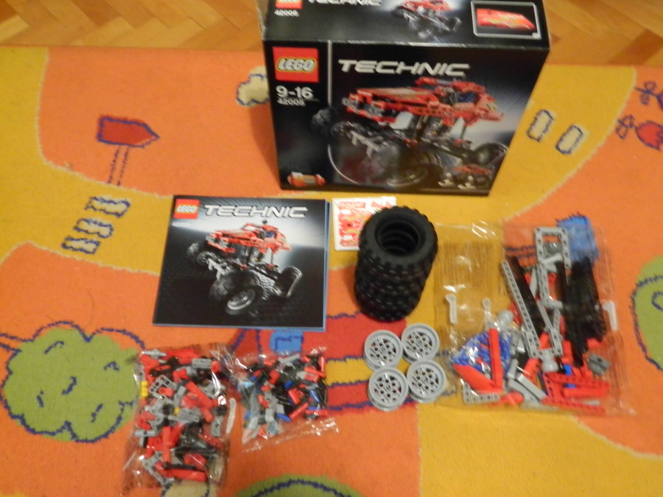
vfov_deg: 45.4
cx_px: 332
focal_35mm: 31
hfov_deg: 58.4
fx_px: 594
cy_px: 248
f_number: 3.2
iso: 200
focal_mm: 5.6
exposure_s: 1/4
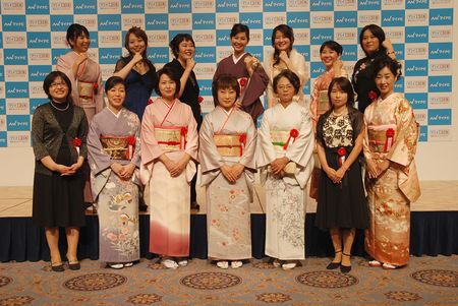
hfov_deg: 44.9
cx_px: 229
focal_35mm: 44
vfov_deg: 30.9
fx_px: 554
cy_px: 153
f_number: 4
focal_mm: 29
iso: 200
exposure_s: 1/50
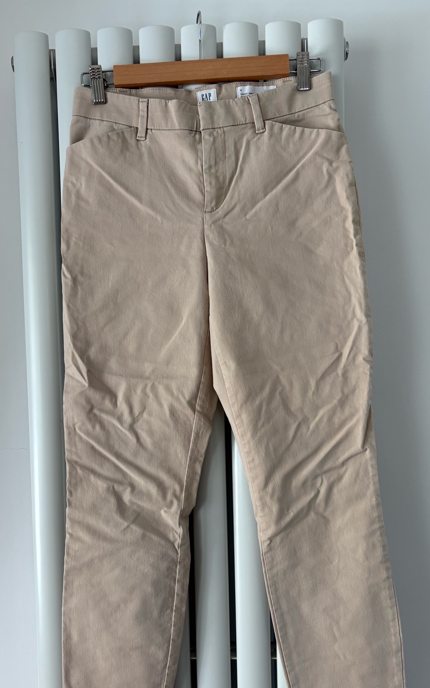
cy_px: 397
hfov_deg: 39.4
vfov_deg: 59.4
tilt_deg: -1.3
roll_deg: +1.2
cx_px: 208
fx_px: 600
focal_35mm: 32
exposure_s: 1/122
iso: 100
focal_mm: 5.96
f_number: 1.6
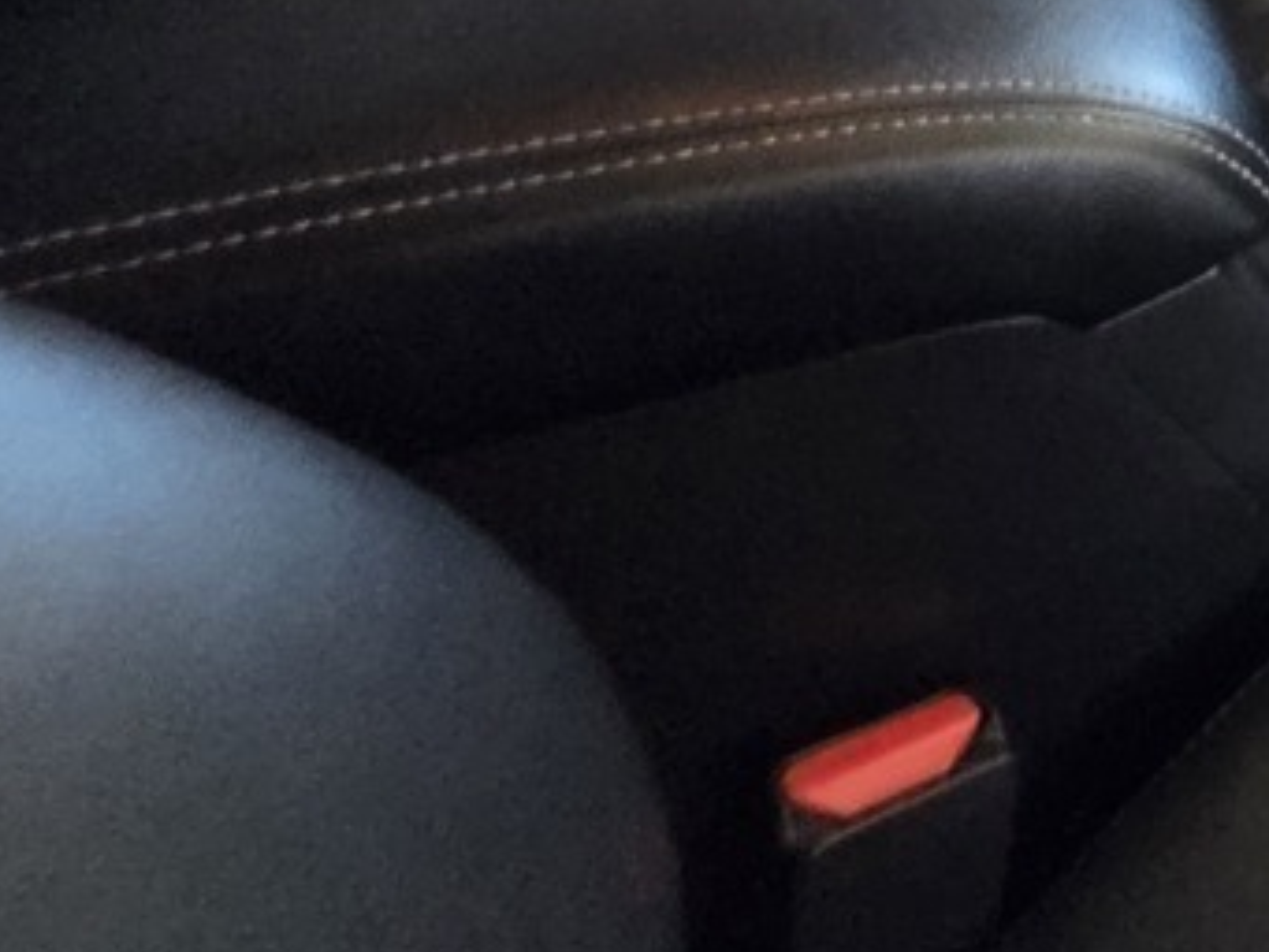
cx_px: 1868
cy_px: -216
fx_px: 1430
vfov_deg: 30.7
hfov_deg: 29.8
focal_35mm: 39
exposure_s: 1/60
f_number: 2.2
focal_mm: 2.2
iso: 1000
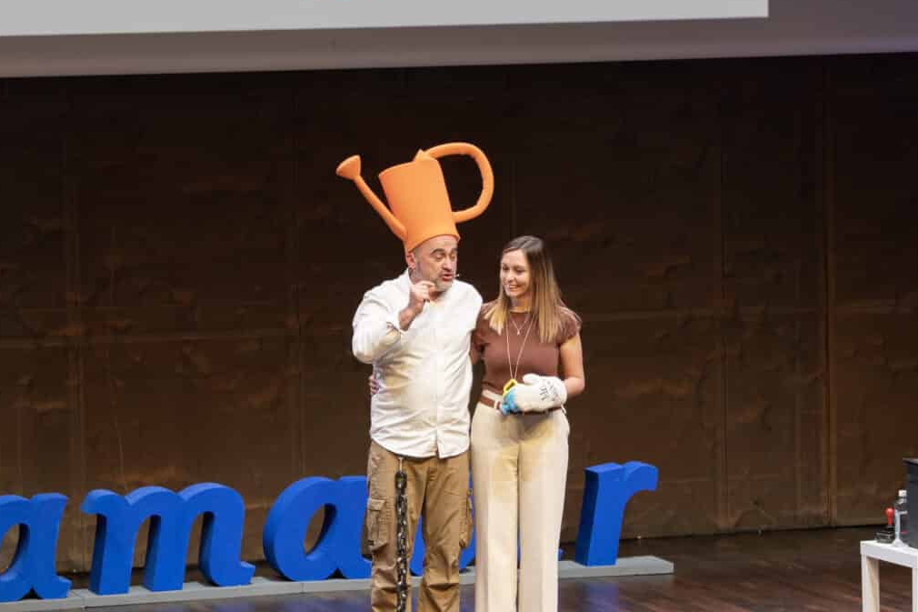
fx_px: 5430
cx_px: 459
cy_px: 447
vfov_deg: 6.4
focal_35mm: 213
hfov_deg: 9.7
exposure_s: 1/200
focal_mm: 105
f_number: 2.8
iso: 320
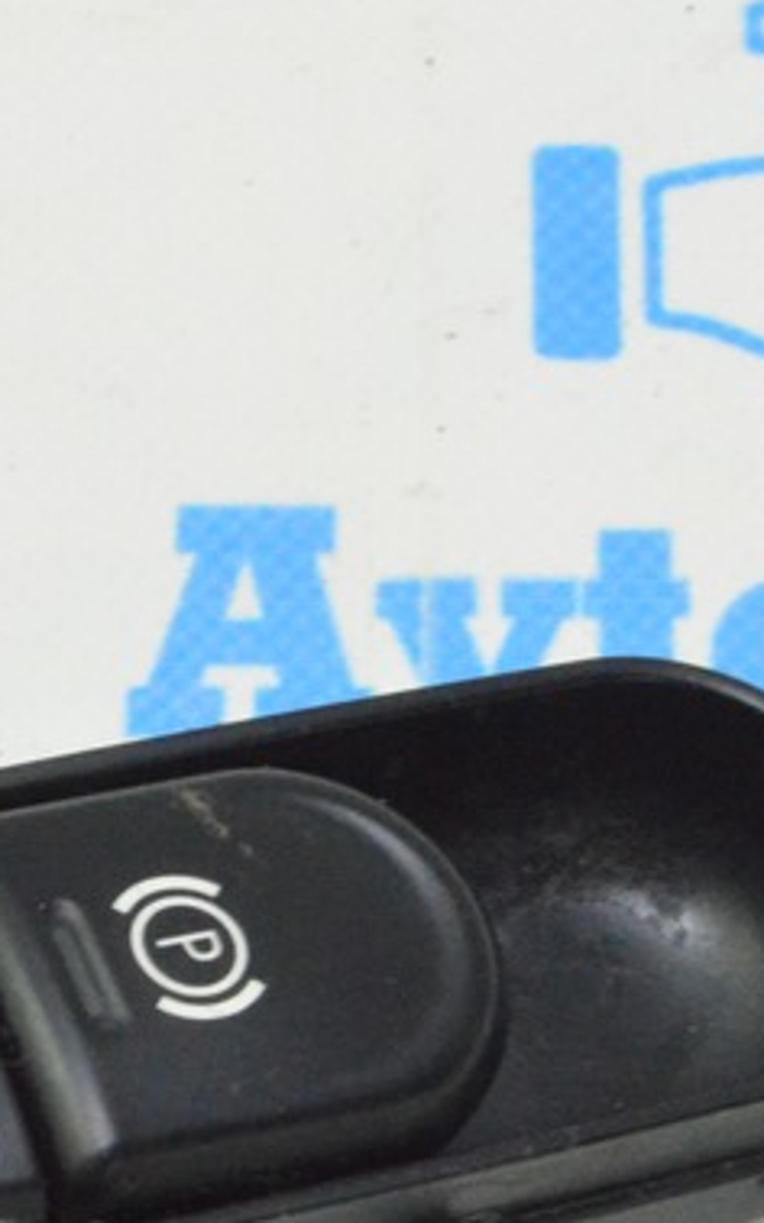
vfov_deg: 12.0
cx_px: 113
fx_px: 5801
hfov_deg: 7.5
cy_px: 878
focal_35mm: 174
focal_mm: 42
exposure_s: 1/20
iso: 6400
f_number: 20
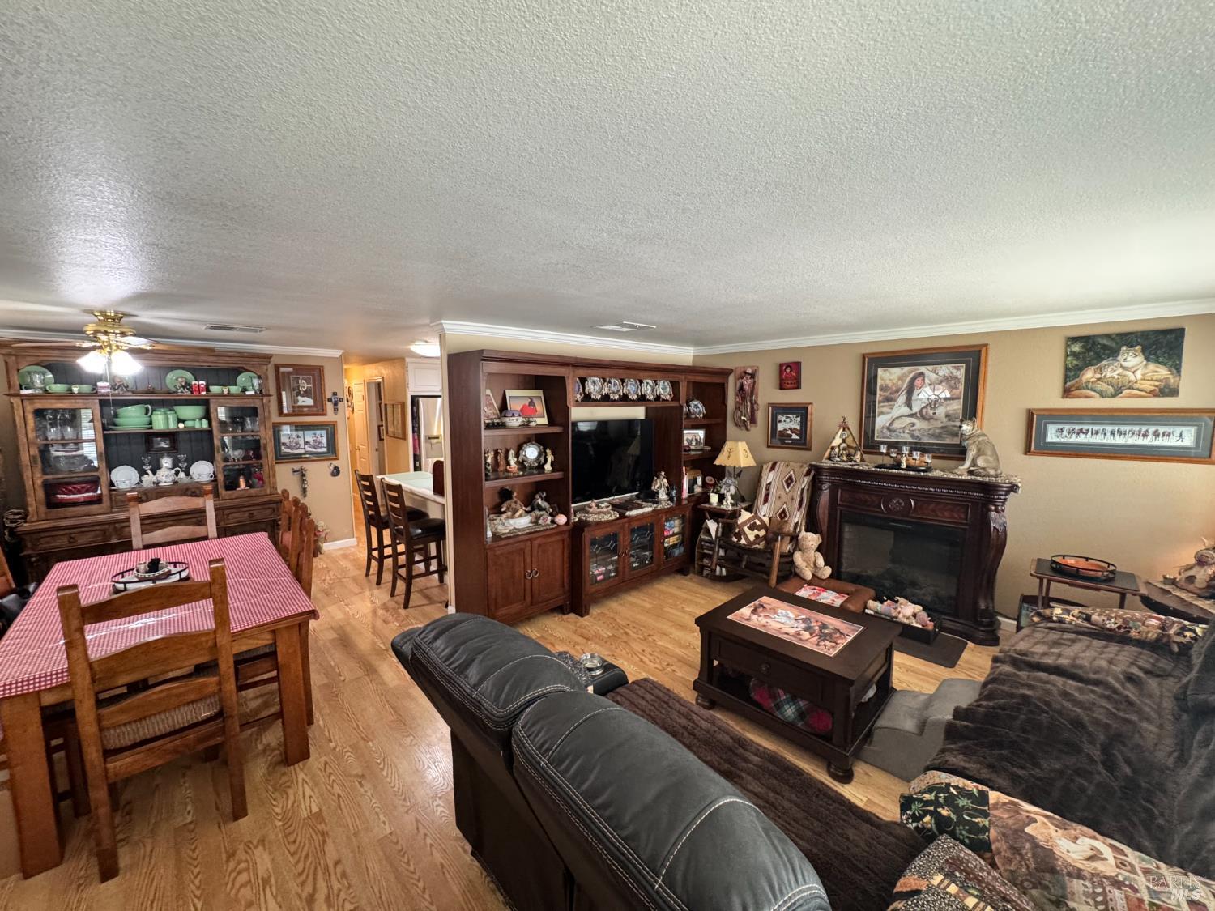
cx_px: 608
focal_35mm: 14
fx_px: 491
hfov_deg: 102.1
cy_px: 456
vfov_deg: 85.7
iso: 320
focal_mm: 2.22
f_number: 2.2
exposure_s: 1/60
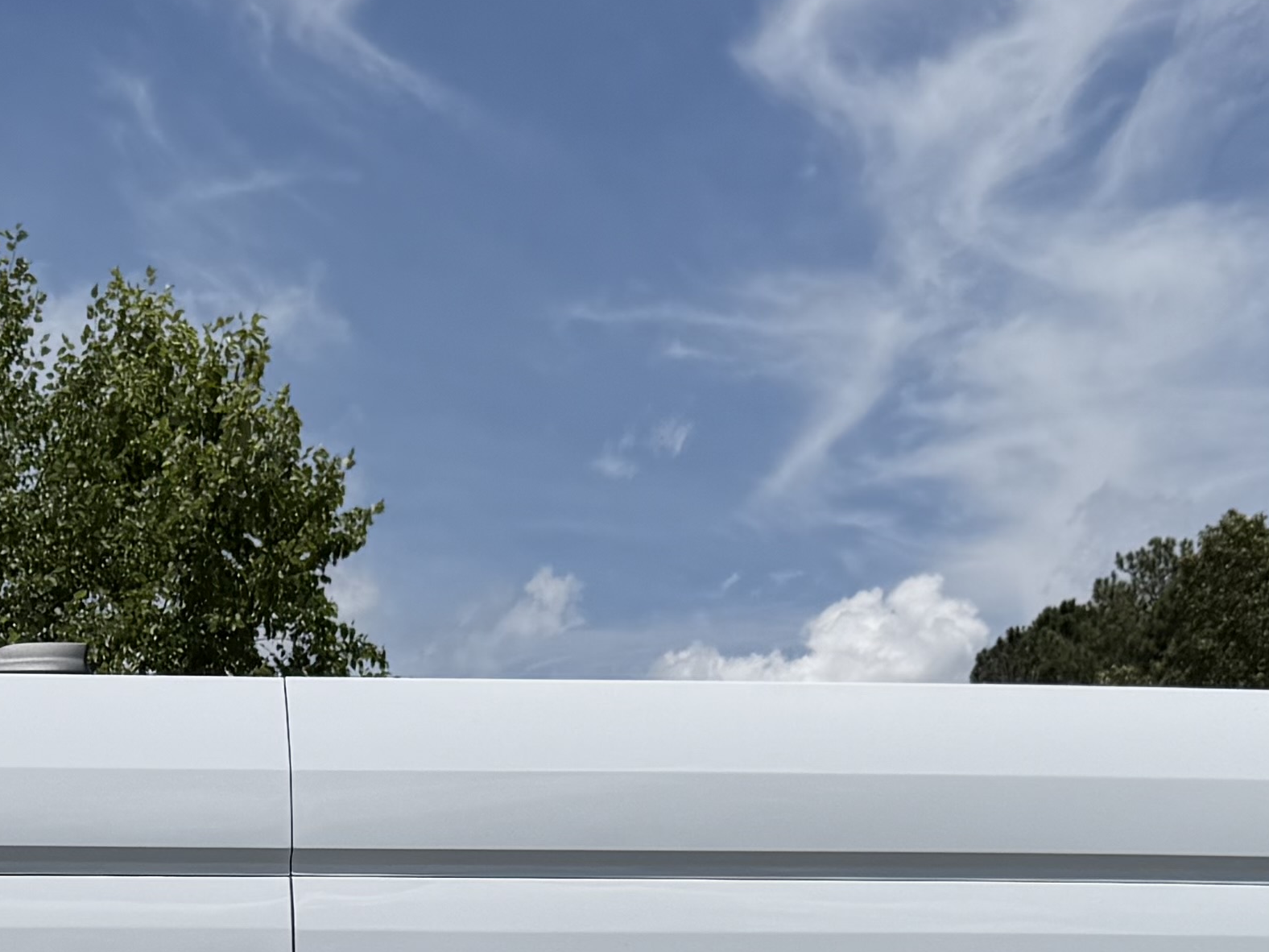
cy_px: 1417
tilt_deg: -1.5
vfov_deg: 15.7
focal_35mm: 87
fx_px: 3189
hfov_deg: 21.7
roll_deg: -1.7
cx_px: -2
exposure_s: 1/11905
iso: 80
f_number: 1.78
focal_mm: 6.76
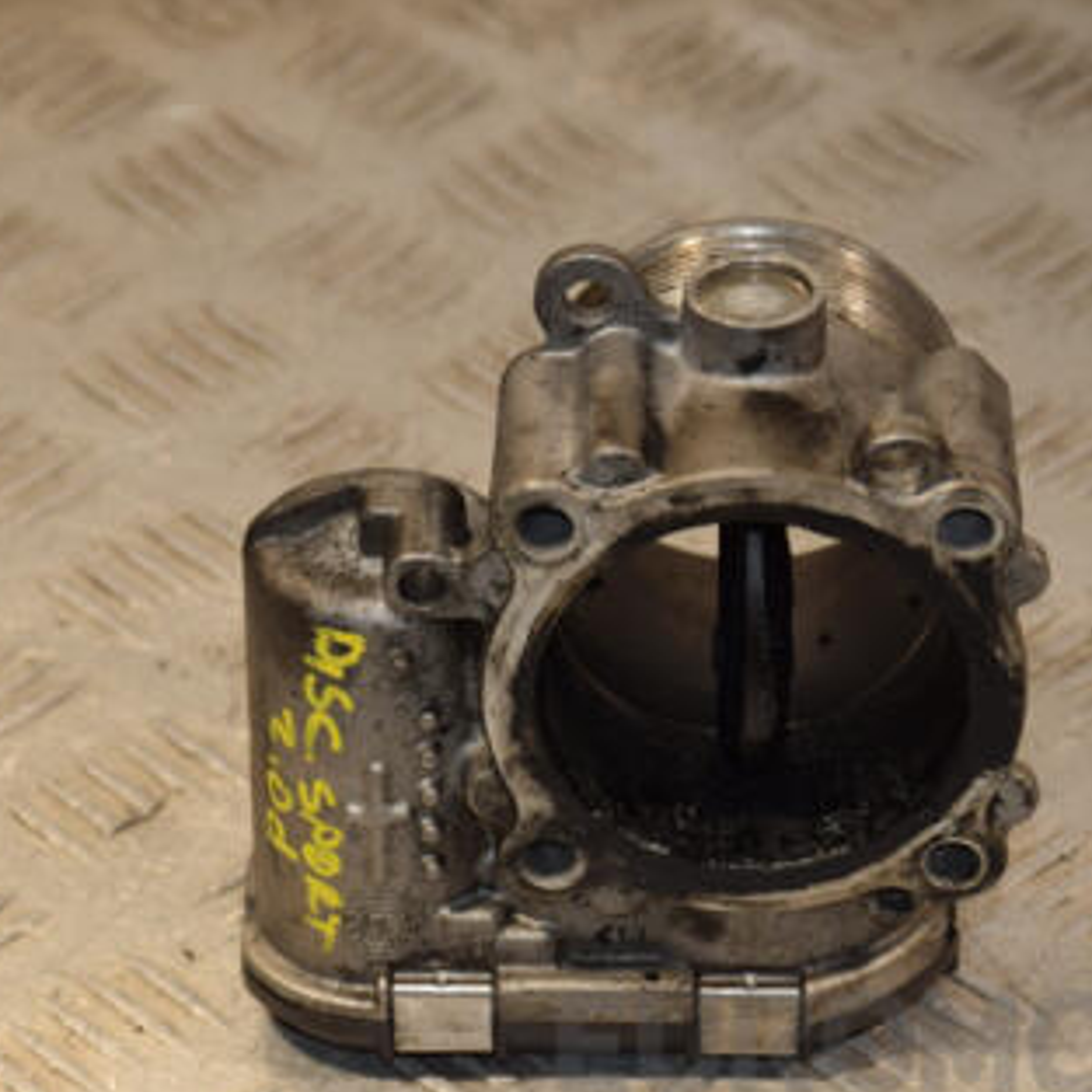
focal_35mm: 171
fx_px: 6103
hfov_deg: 10.2
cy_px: 579
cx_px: 492
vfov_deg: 10.2
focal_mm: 70
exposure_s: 1/200
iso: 800
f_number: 6.3
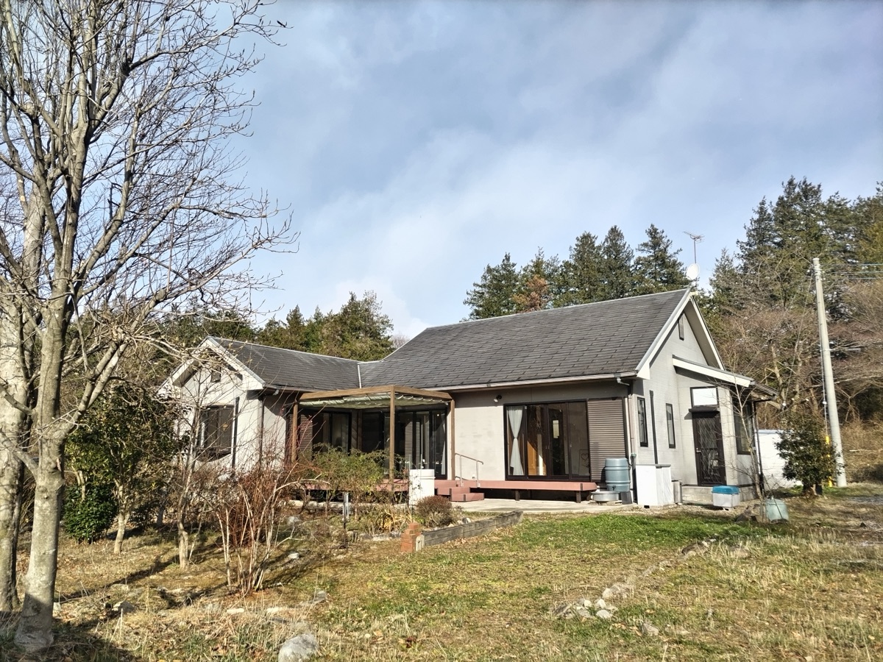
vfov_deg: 53.1
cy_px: 331
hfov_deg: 67.3
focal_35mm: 26
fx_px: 663
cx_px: 442
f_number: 1.79
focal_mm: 4.8
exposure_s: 1/552
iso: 50
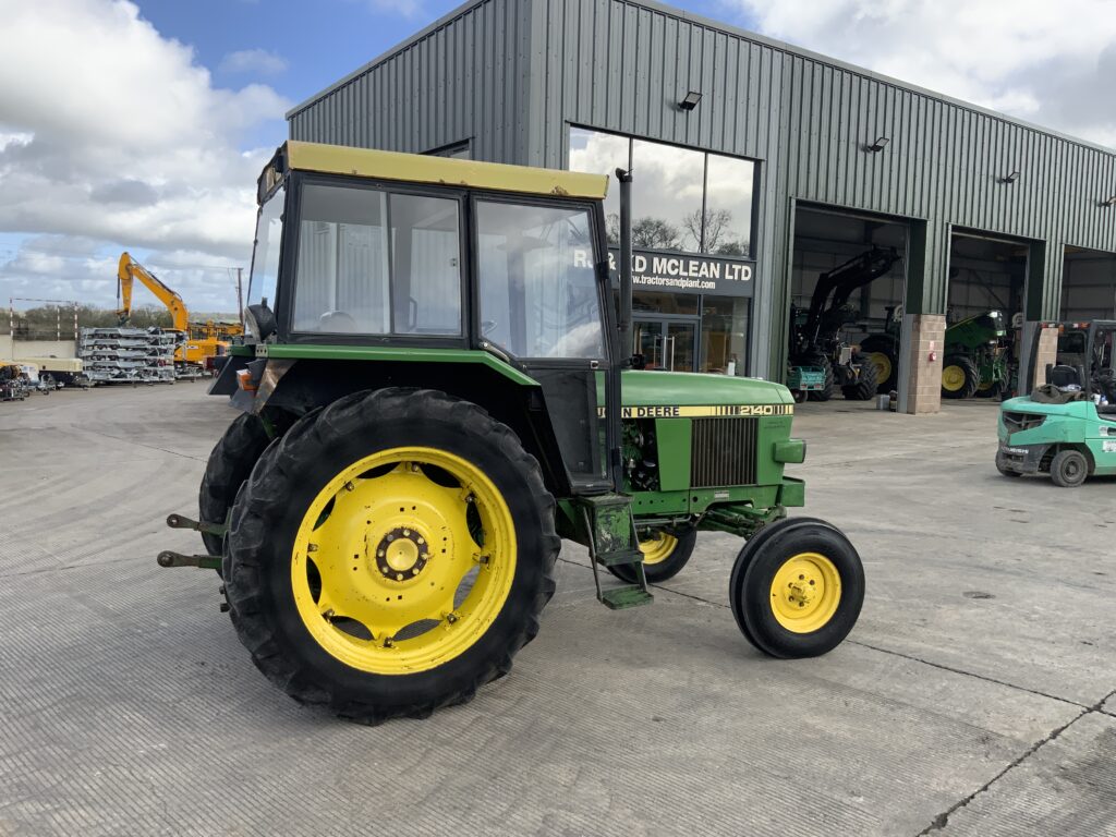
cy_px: 418
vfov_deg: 48.2
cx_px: 558
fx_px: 935
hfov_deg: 61.7
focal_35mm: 29
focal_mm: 3
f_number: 1.8
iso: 16
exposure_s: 1/728
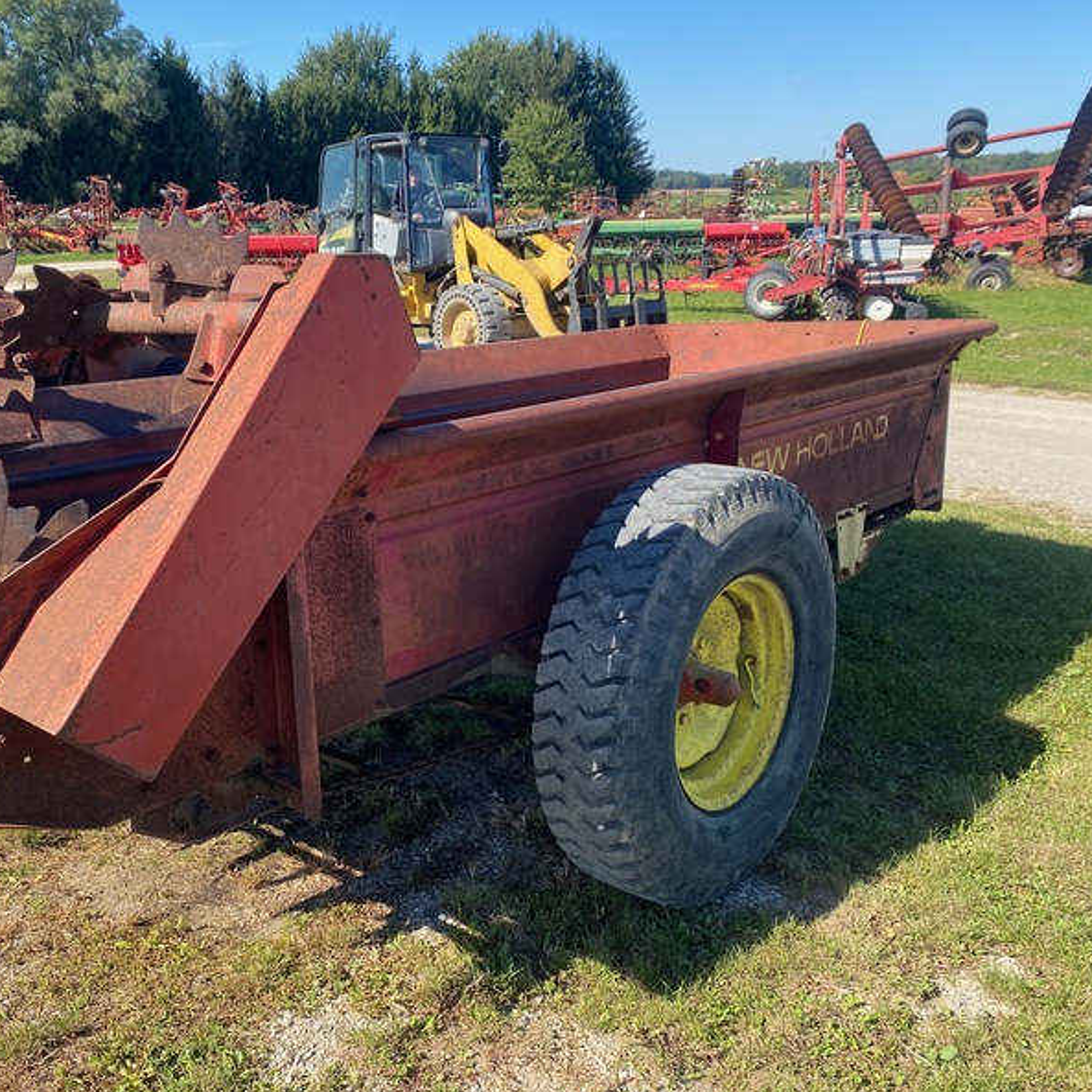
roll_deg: +1.4
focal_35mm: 31
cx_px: 403
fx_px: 1106
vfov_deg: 52.5
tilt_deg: -17.3
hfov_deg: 51.9
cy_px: 549
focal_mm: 4.25
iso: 32
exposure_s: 1/949
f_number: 1.8
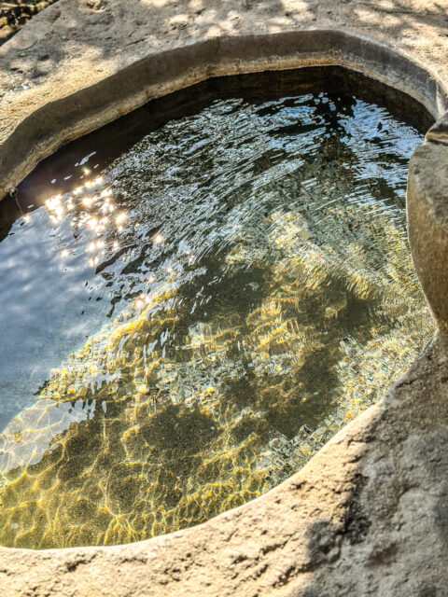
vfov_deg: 39.7
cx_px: 224
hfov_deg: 30.3
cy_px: 298
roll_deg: +7.8
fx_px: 828
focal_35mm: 48
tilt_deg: -43.9
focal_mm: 6.86
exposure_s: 1/2028
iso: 100
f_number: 1.78
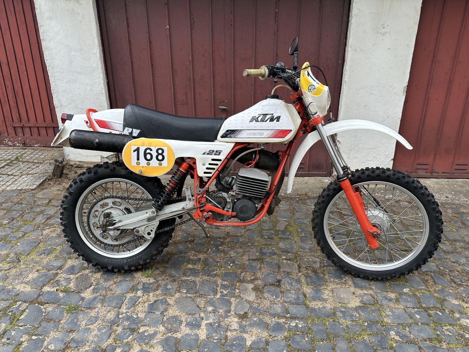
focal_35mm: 24
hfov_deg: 71.6
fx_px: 325
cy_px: 176
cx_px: 234
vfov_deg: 56.8
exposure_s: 1/285
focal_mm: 6.86
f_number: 1.78
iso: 80
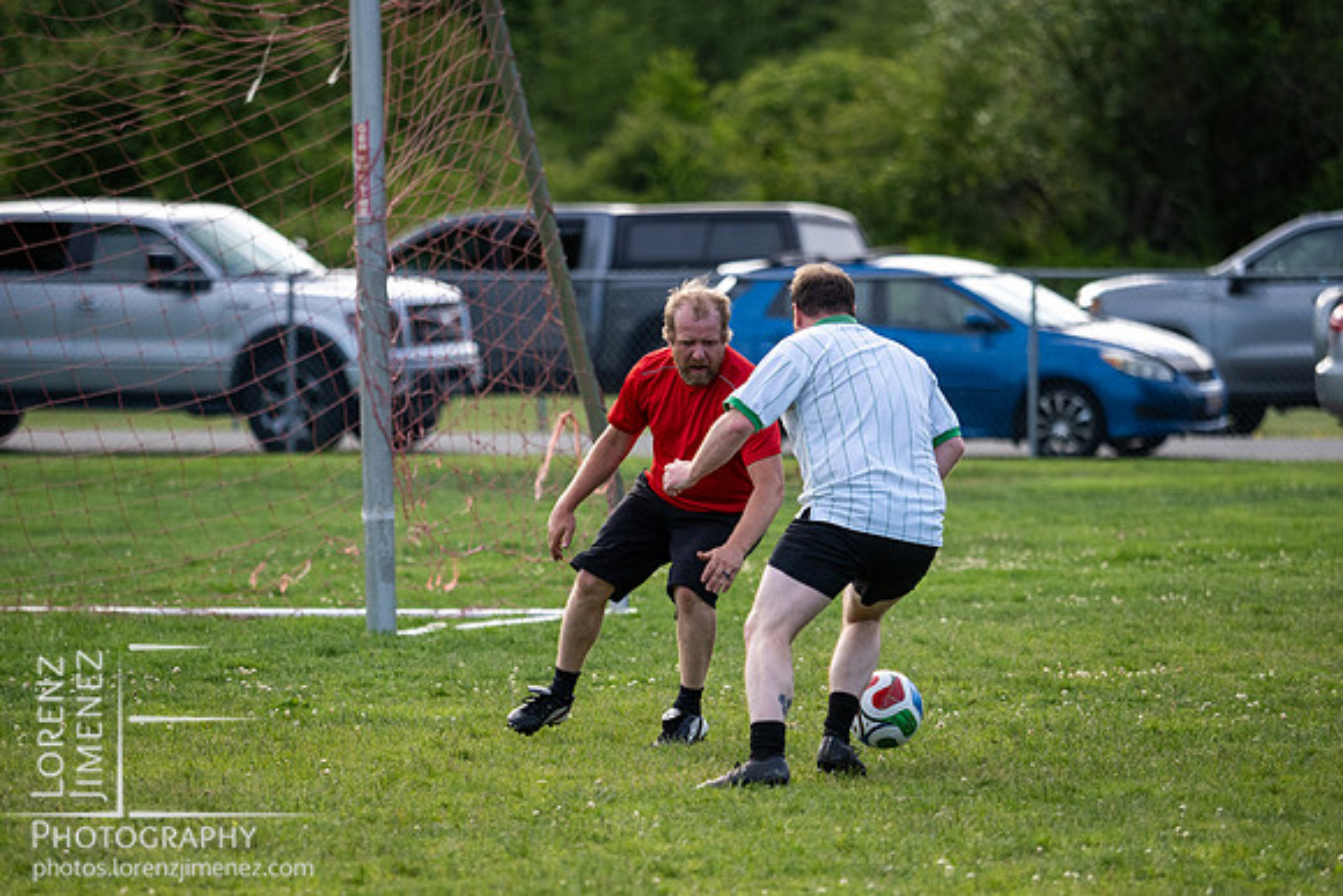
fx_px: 11642
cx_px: 672
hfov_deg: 6.6
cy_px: 504
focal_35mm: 312
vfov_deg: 4.4
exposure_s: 1/1250
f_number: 2.8
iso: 320
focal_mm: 150
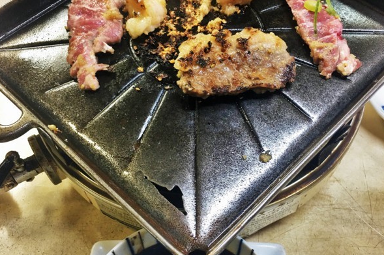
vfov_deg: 32.5
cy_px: 155
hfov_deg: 47.4
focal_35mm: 41
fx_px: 437
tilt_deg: -47.6
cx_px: 192
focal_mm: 4.15
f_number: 2.2
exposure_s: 1/15
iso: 50
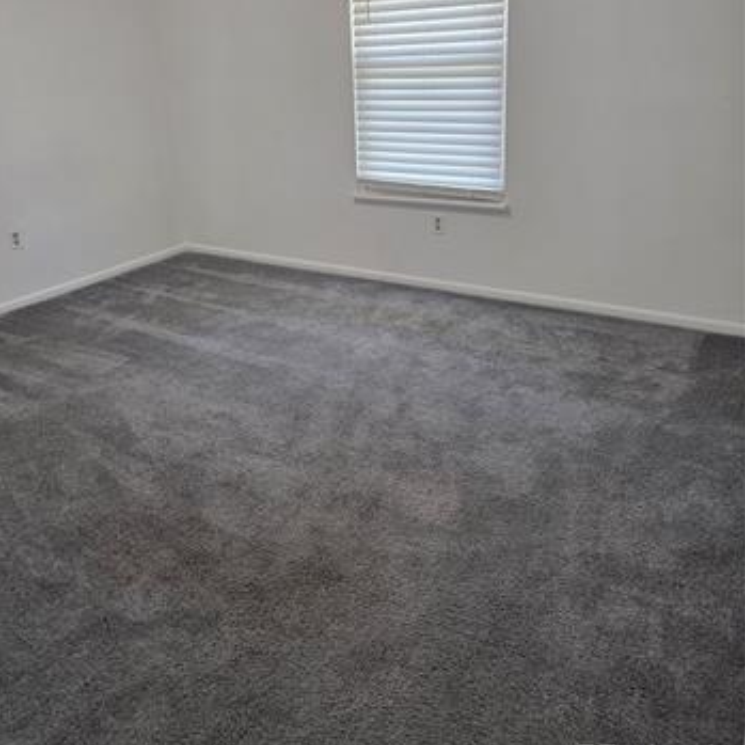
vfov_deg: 56.4
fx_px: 682
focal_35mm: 28
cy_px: 267
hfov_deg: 57.3
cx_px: 363
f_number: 1.7
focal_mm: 6.3
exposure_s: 1/120
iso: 200
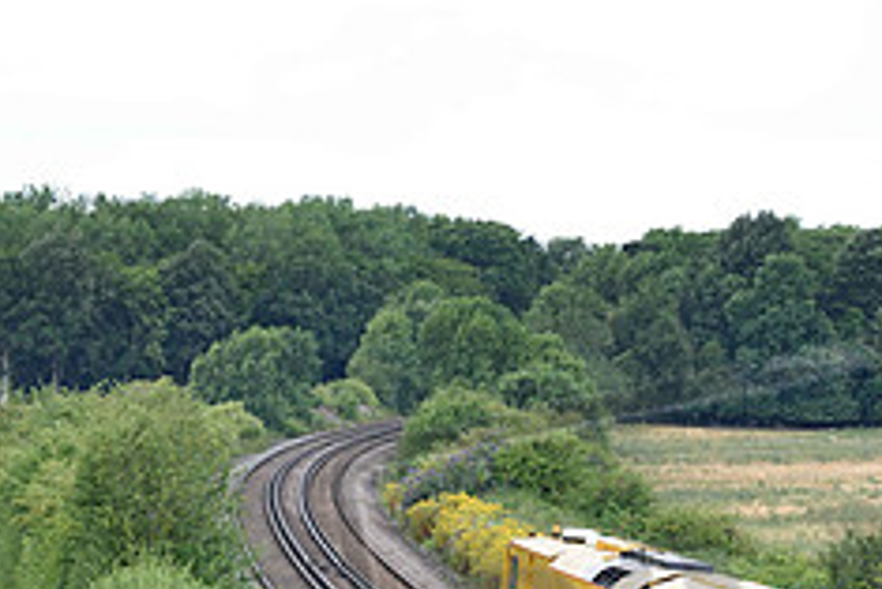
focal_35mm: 163
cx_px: 871
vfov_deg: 8.3
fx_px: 3996
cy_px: 707
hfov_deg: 12.5
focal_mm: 66
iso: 640
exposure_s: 1/1250
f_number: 3.5
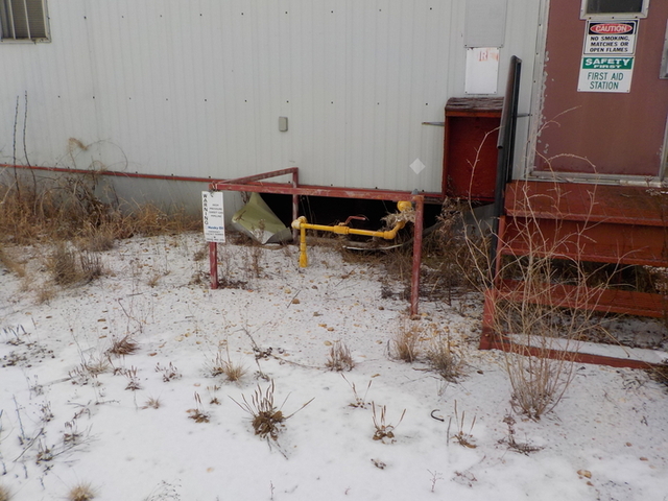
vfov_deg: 46.8
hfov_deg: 60.0
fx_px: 579
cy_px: 250
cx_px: 334
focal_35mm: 30
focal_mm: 4.1
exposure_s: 1/160
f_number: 3.3
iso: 125
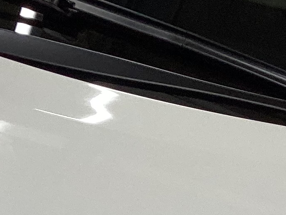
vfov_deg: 9.2
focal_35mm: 147
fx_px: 1215
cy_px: 482
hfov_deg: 13.4
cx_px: 170
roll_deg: +1.5
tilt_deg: -44.2
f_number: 2.4
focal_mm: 3.3
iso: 40
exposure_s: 1/100
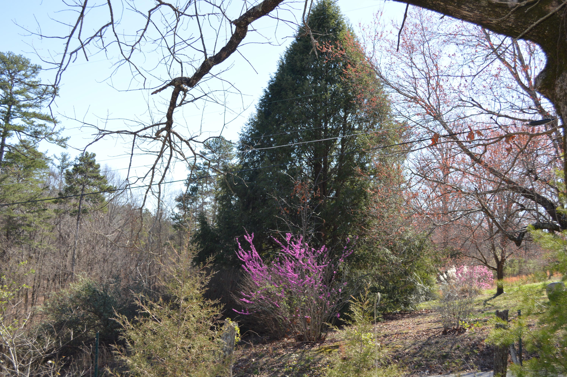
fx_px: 566
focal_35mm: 36
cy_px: 188
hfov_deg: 53.2
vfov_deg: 36.8
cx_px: 284
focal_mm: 24
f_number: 5
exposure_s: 1/200
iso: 100
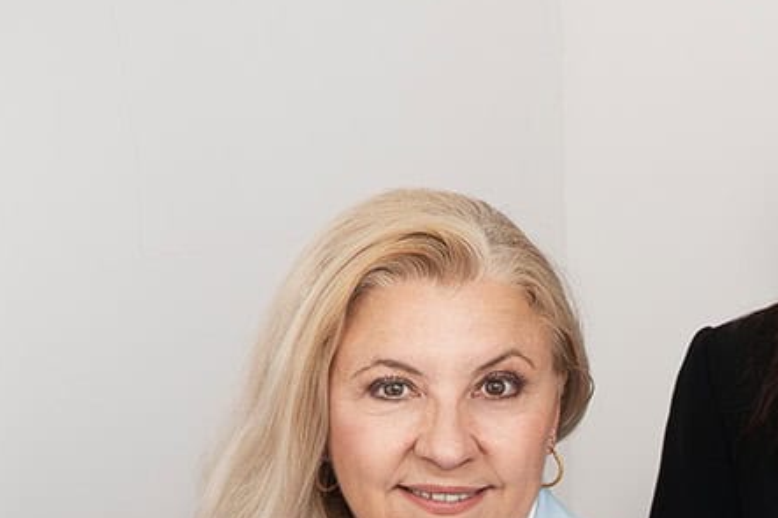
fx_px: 4990
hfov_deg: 8.9
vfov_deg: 5.9
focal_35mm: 231
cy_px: 698
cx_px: 736
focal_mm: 50
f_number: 2.8
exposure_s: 1/125
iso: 1250
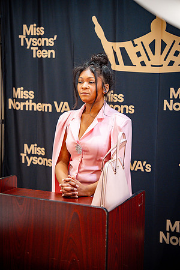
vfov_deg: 28.8
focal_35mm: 70
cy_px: 135
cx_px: 90
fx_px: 525
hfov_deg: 19.5
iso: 800
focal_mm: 70
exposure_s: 1/125
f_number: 2.8
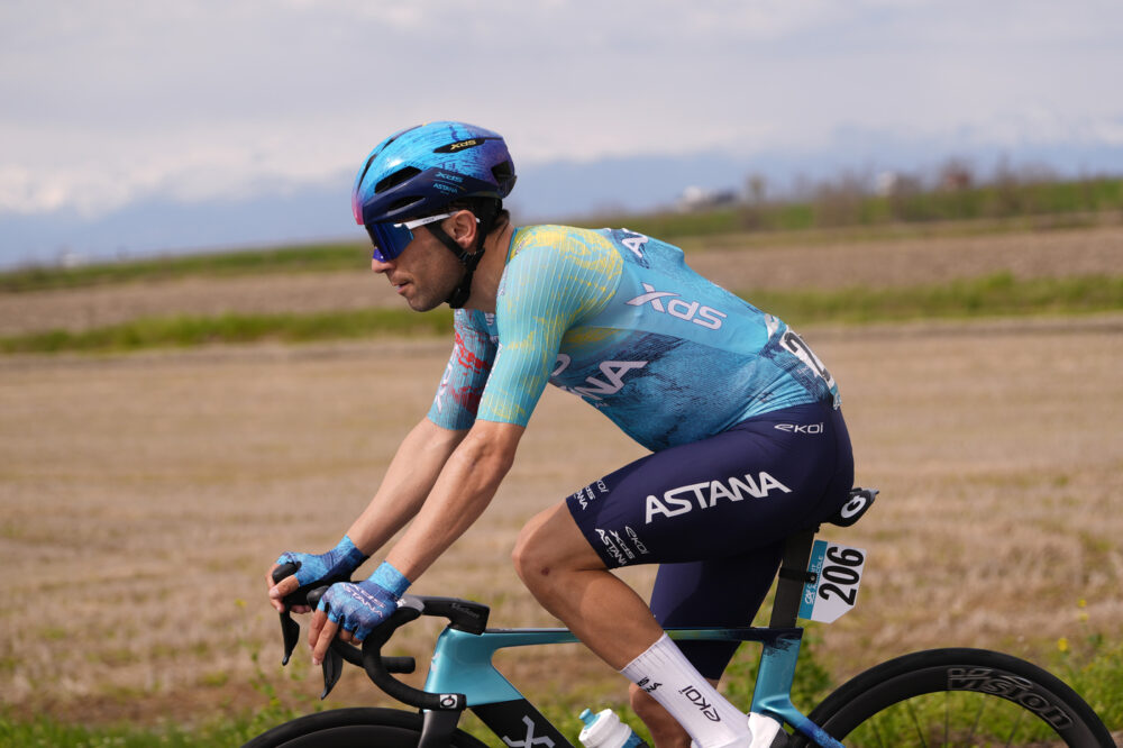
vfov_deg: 14.0
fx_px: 3056
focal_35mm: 98
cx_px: 562
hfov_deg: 20.8
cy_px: 374
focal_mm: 98
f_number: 4
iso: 160
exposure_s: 1/1600
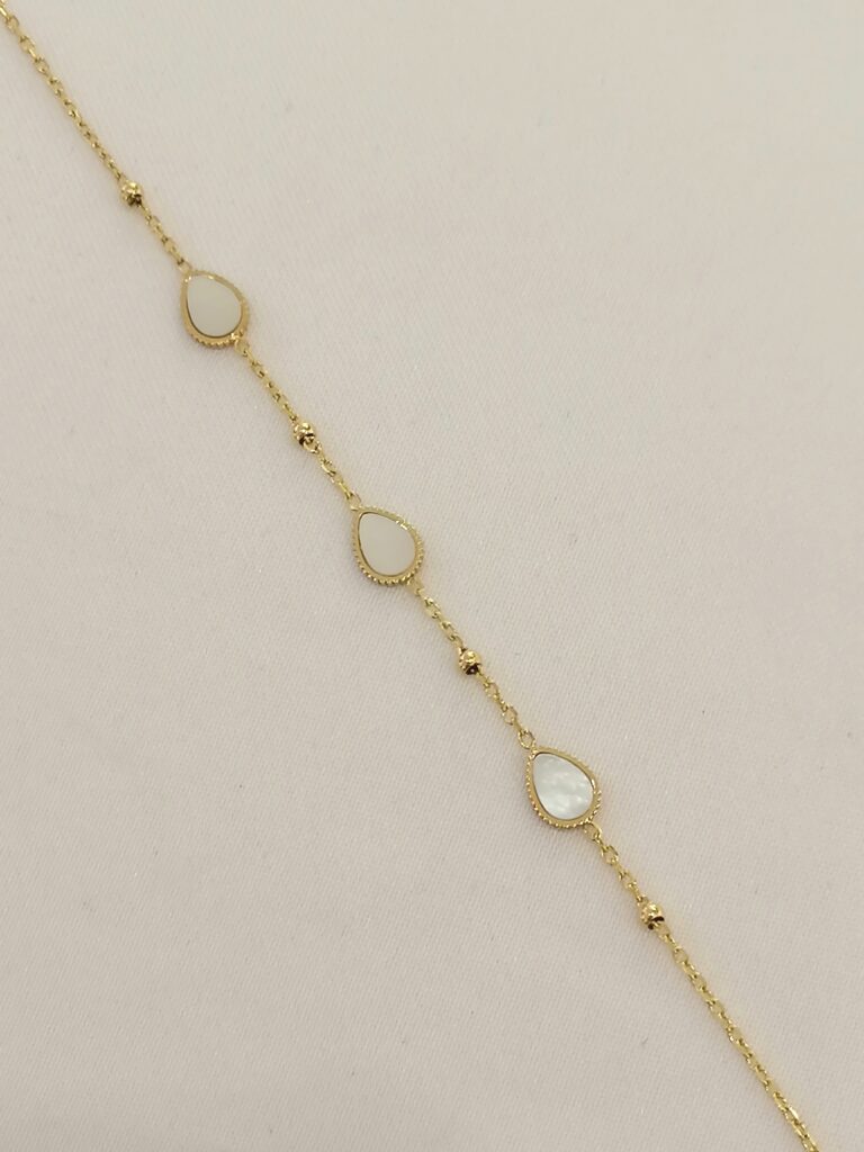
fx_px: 2563
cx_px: 432
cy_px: 576
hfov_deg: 19.1
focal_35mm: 77
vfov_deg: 25.3
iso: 80
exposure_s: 1/50
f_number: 1.8
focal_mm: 4.75
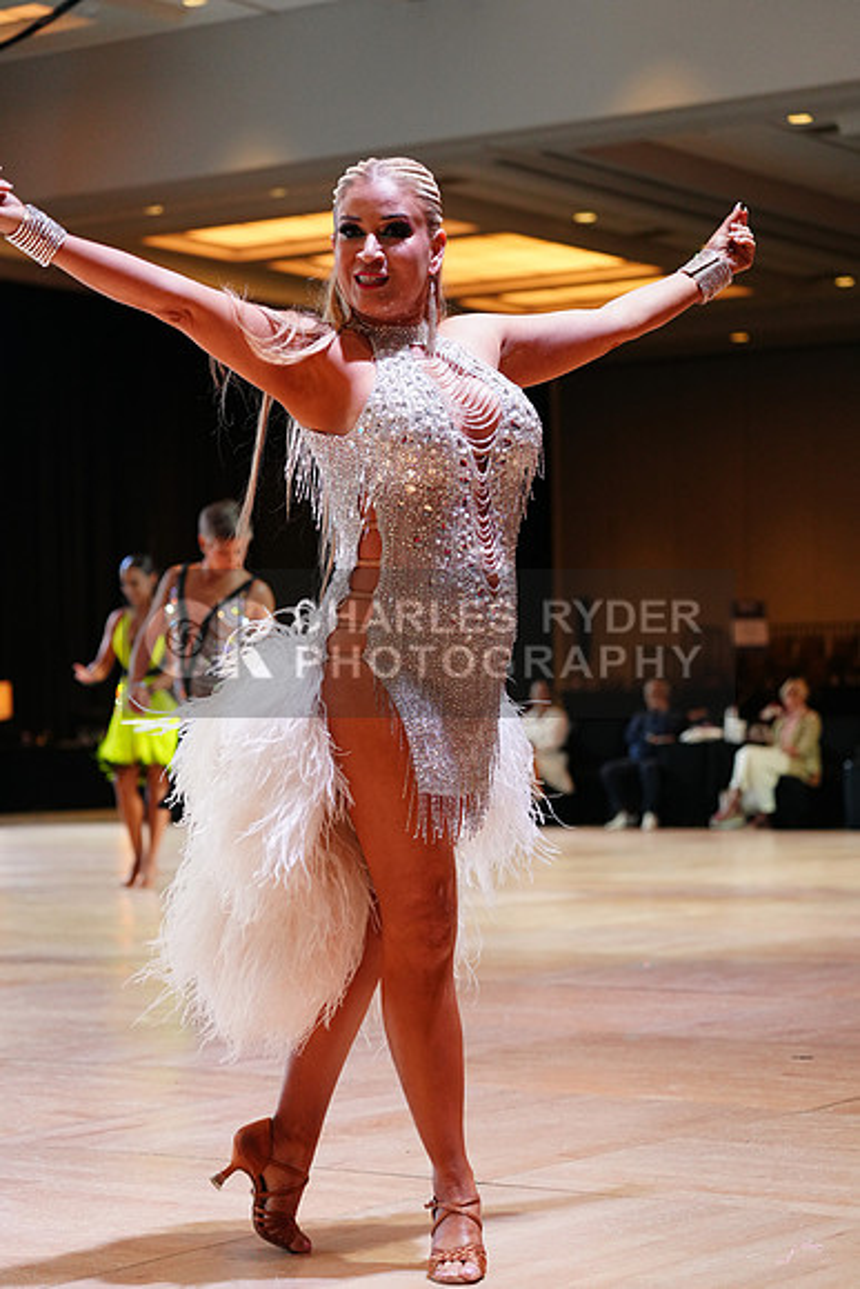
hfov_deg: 17.1
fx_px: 2865
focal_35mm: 80
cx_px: 430
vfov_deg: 25.4
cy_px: 644
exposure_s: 1/250
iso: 2500
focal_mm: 80
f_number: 4
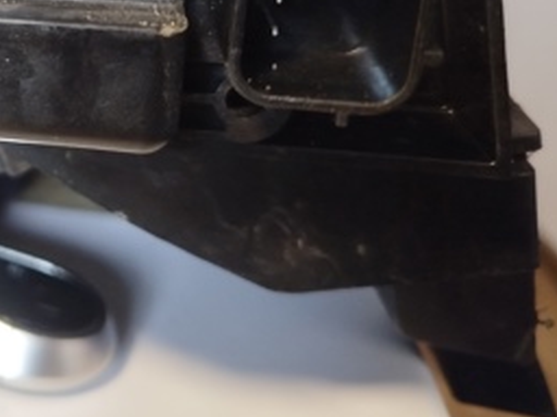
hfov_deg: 28.8
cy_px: -46
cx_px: -74
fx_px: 965
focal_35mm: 60
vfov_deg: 22.9
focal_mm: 5.31
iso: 320
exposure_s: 1/17
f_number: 1.7
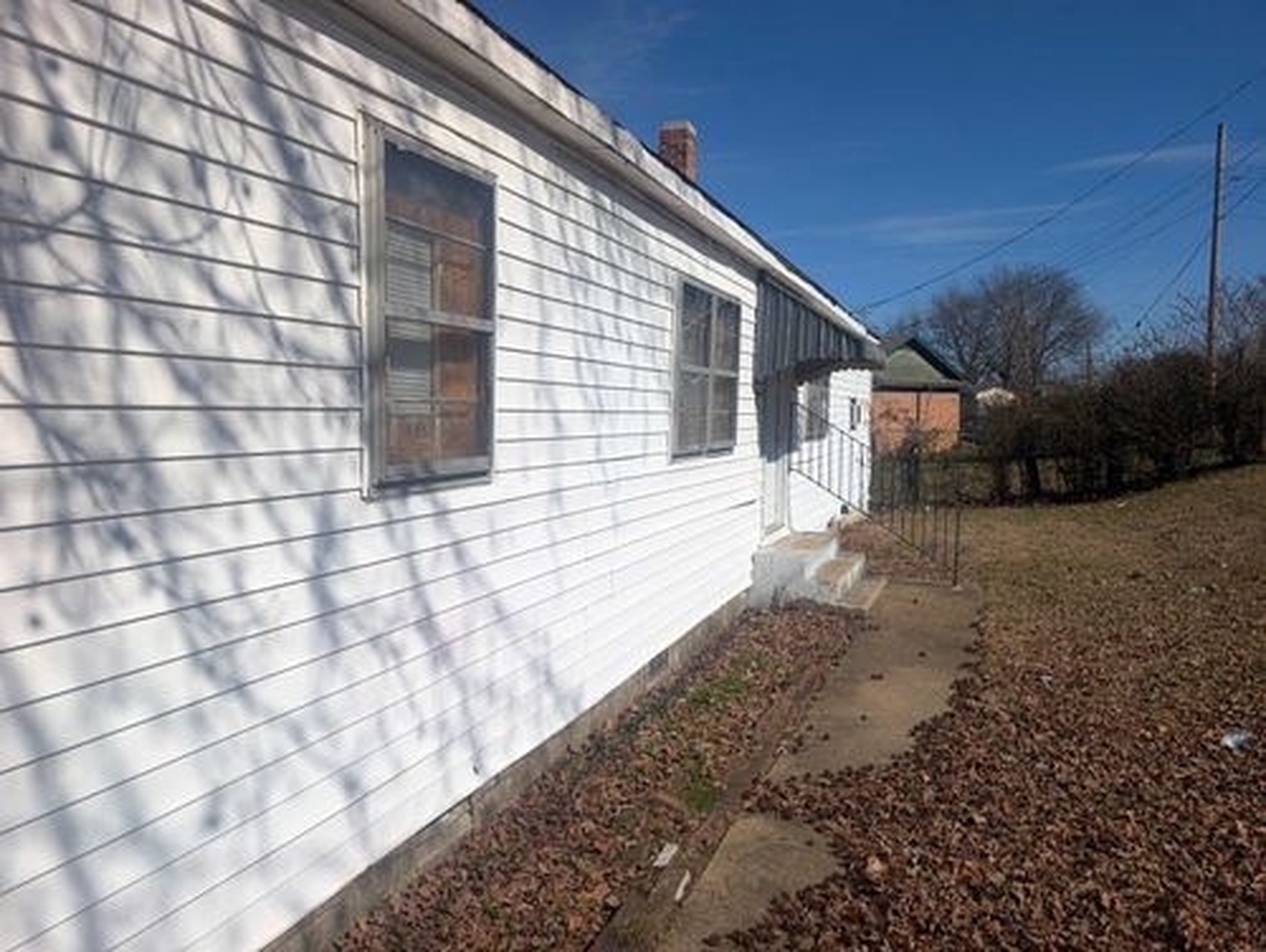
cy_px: 476
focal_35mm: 24
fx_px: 879
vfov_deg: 56.9
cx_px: 633
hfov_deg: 71.5
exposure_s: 1/2268
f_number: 1.68
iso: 23
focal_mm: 6.9
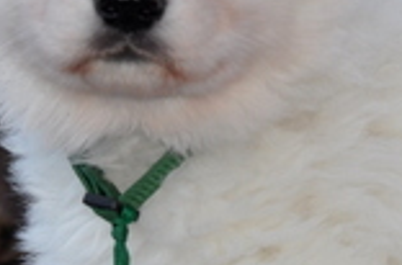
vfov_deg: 3.2
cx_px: 317
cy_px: 120
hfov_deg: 4.8
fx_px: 4809
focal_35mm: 432
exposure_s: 1/200
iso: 200
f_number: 6.3
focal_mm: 70
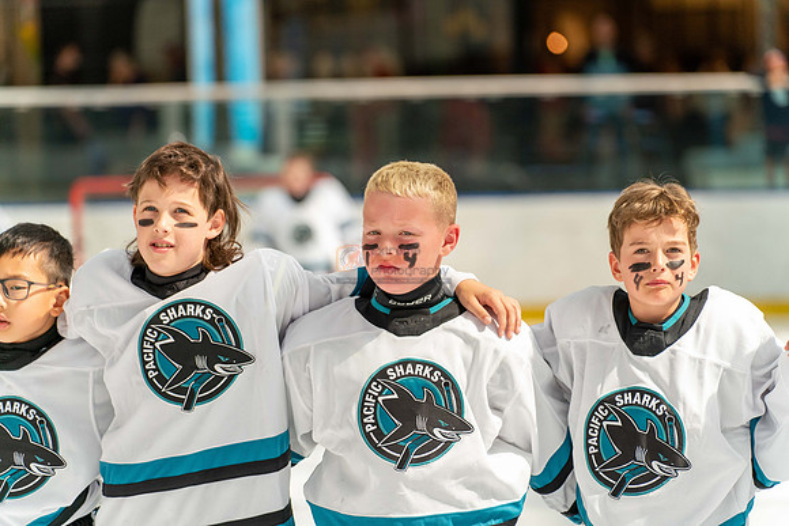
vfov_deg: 9.2
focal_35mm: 150
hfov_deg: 13.7
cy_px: 263
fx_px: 3288
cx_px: 394
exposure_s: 1/2500
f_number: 3.5
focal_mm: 150
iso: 1600
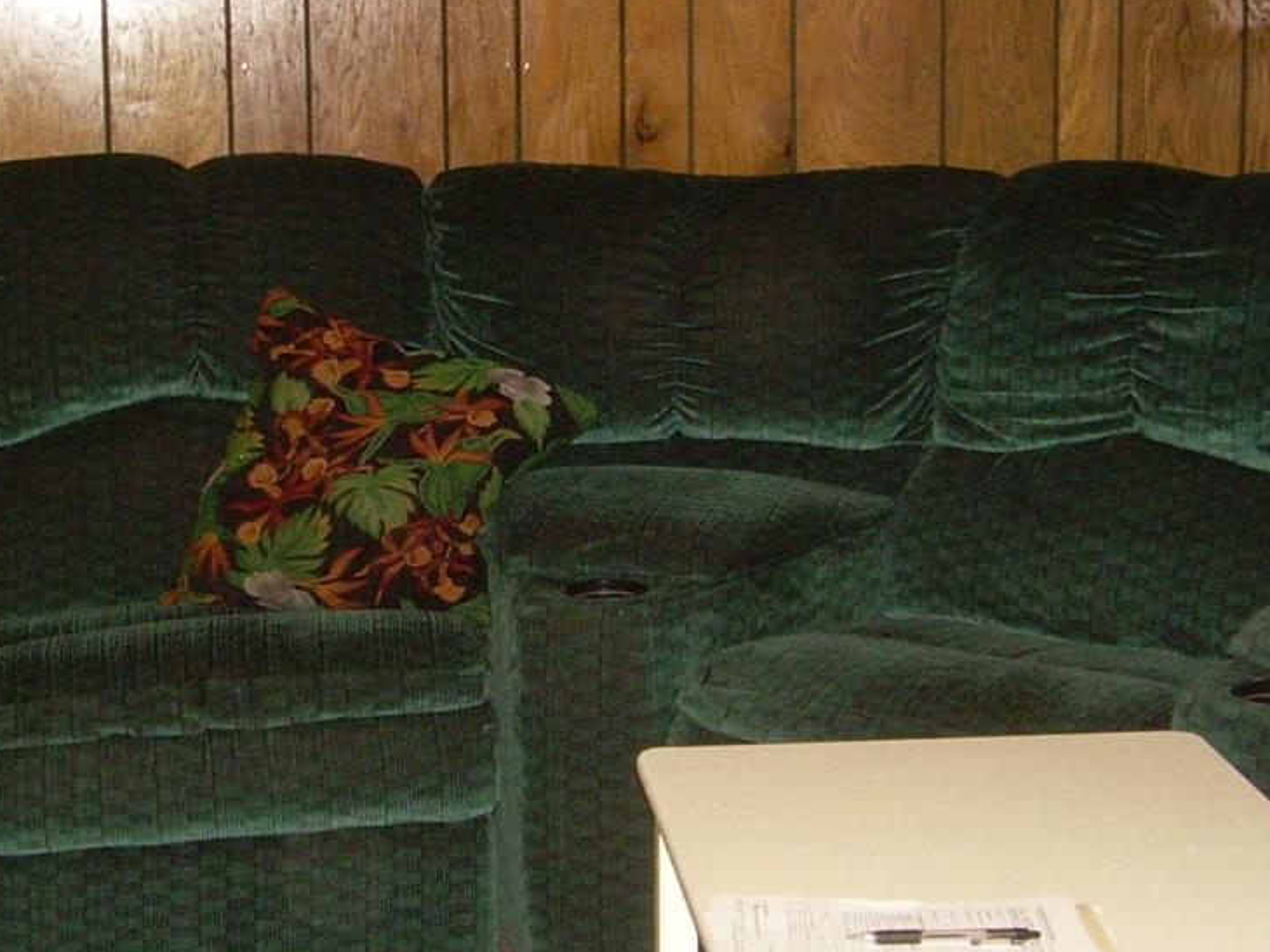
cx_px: 477
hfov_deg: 25.9
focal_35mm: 75
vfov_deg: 19.6
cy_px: 459
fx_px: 2751
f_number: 2.8
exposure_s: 1/60
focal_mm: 6.3
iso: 200
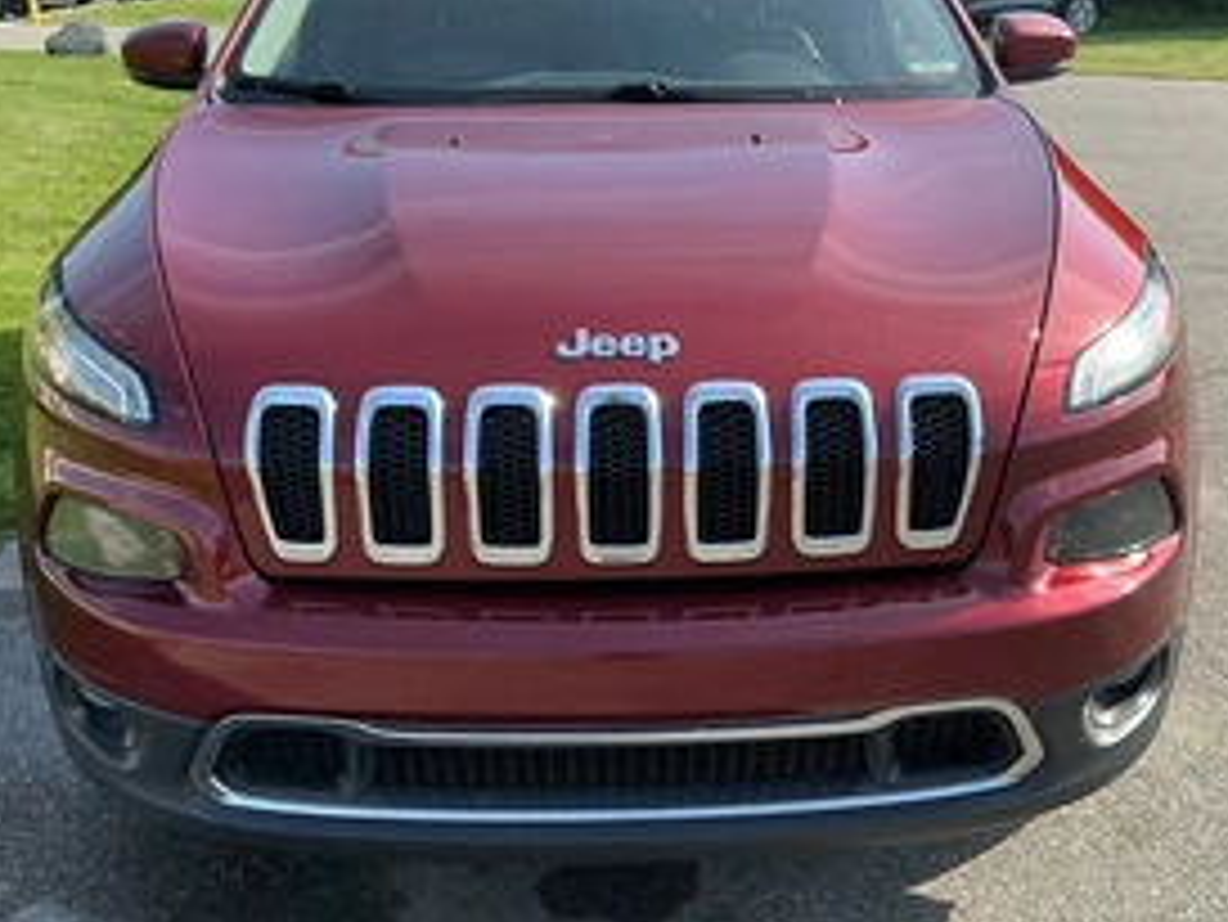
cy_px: 378
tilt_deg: -16.6
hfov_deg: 45.7
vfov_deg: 35.1
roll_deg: +0.1
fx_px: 1455
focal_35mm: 41
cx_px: 648
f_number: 1.8
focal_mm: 3
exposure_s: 1/700
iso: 25
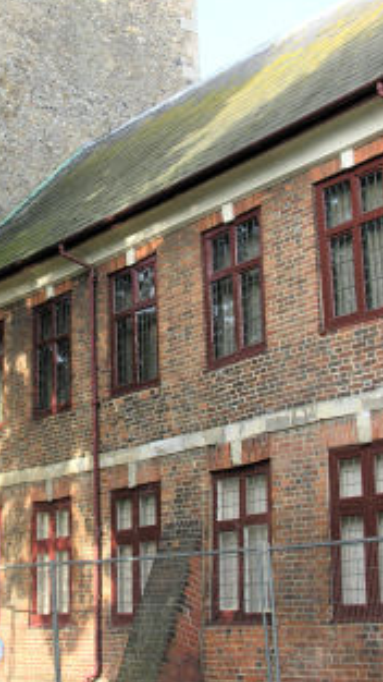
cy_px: 277
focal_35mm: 64
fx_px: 1156
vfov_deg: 32.7
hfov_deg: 18.6
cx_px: 51
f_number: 4.1
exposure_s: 1/78
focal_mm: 10.2
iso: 50
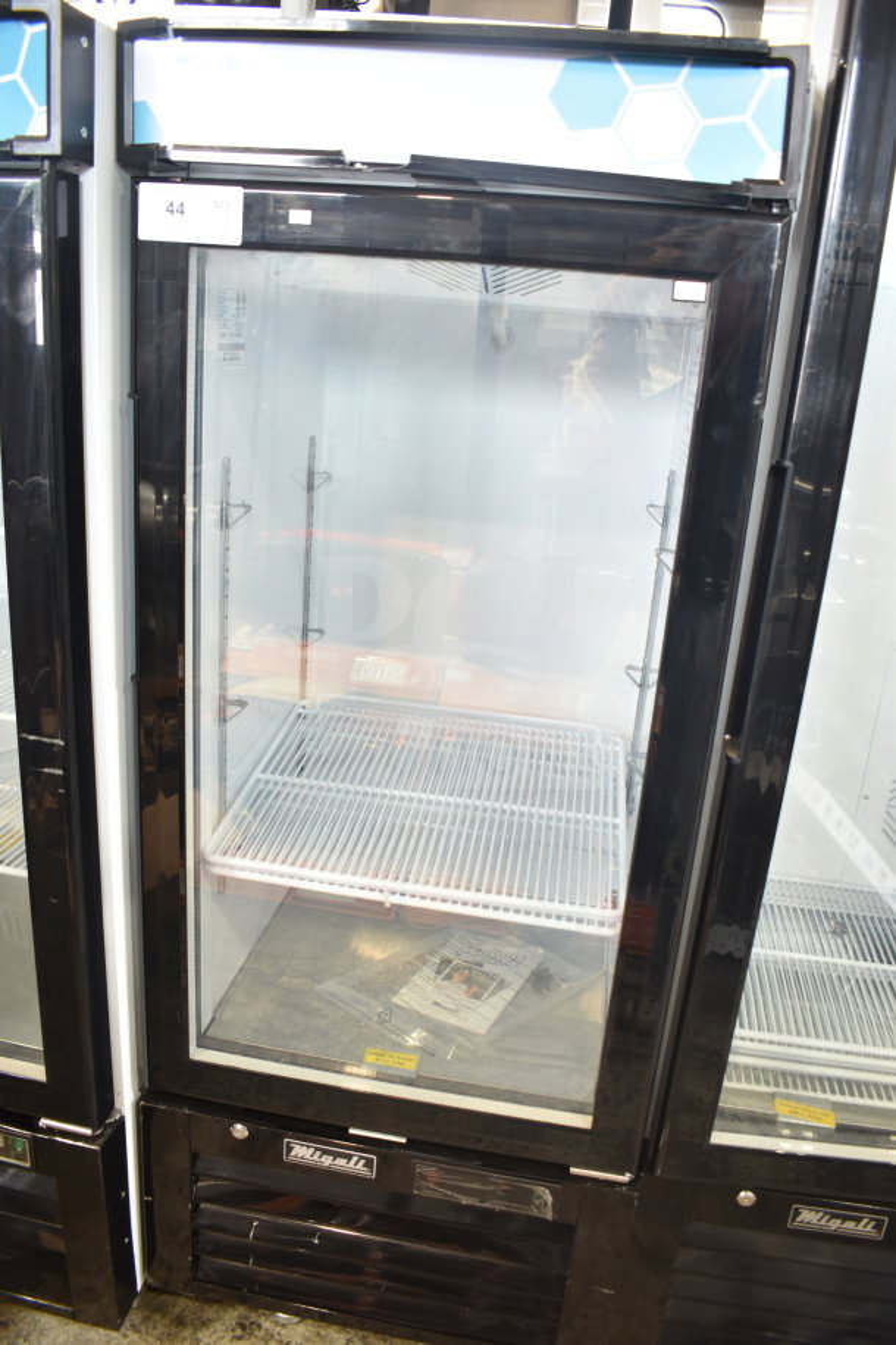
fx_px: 1008
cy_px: 672
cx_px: 448
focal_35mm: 27
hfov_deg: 47.9
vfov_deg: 67.4
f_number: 3.5
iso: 500
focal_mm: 18
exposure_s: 1/30
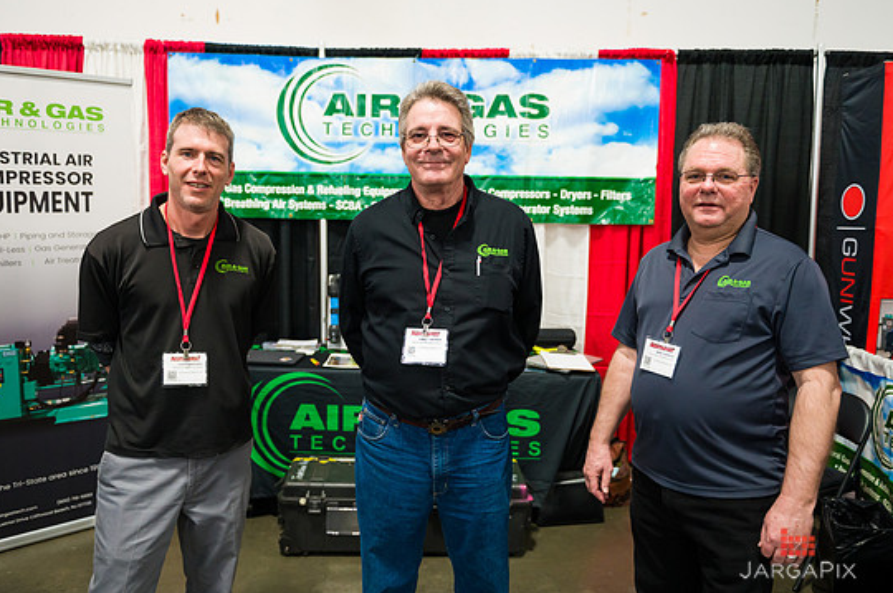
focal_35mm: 29
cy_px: 296
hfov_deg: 63.6
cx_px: 418
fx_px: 719
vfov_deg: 44.9
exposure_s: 1/200
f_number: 3.2
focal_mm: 27
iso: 3200
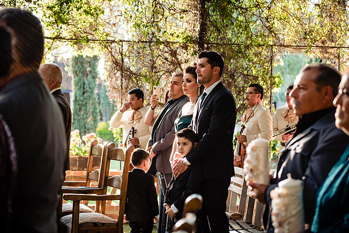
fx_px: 679
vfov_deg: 19.5
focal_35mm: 70
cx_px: 174
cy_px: 116
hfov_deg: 28.8
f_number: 2.8
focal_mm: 70
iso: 800
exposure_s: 1/250
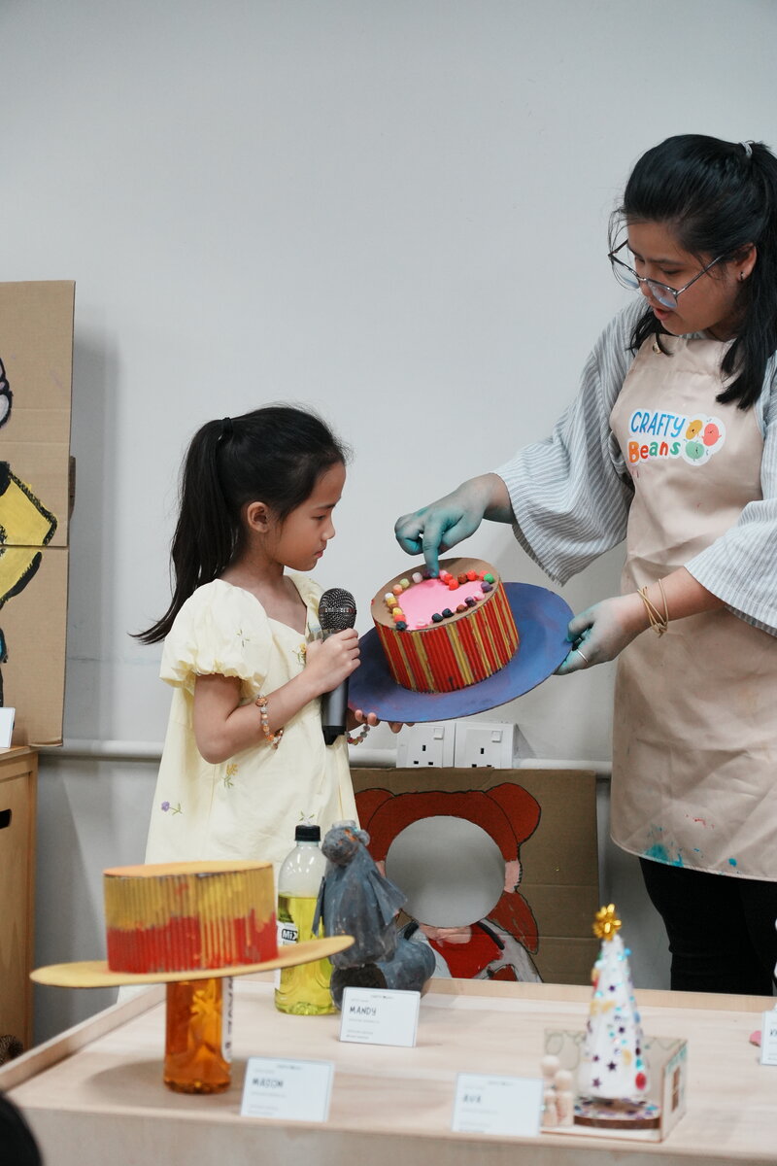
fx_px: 2671
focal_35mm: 82
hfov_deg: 16.6
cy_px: 583
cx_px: 388
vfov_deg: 24.6
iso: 800
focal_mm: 55
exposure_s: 1/160
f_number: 2.8
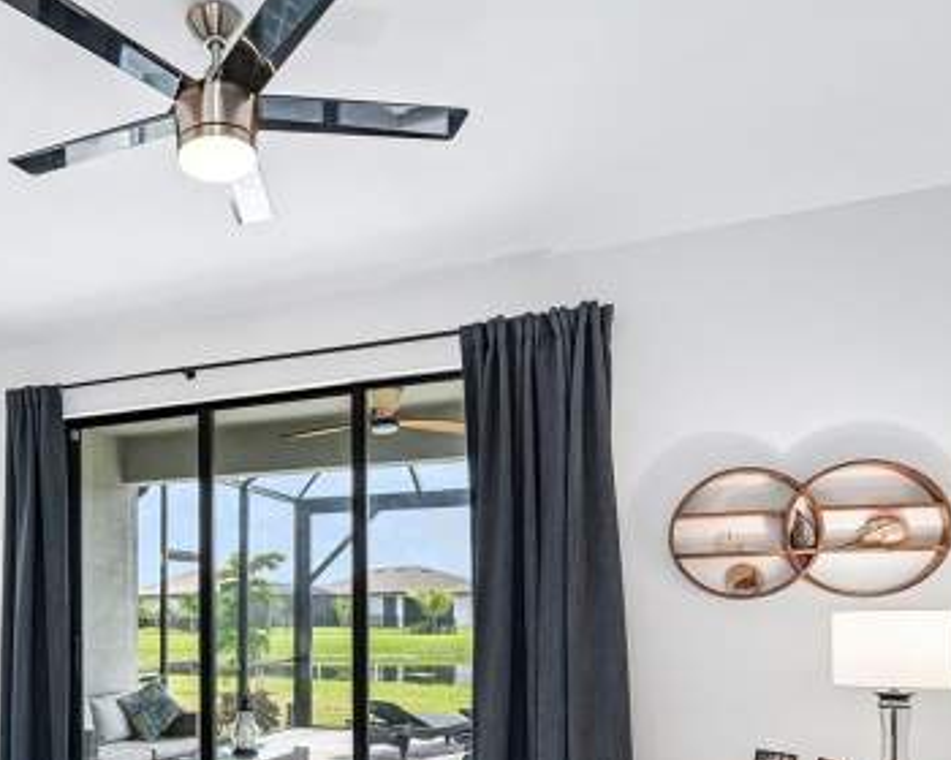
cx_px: 247
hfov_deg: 56.1
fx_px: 844
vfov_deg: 45.9
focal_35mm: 30
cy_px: 612
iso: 400
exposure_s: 1/60
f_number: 8
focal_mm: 14
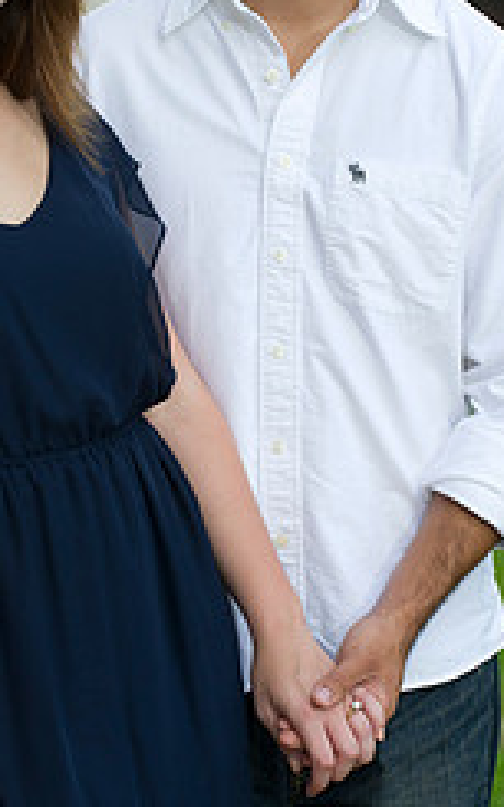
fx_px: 4926
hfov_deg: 5.9
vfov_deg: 9.4
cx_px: 176
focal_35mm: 224
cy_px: 257
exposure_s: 1/160
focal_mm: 120
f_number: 5
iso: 250
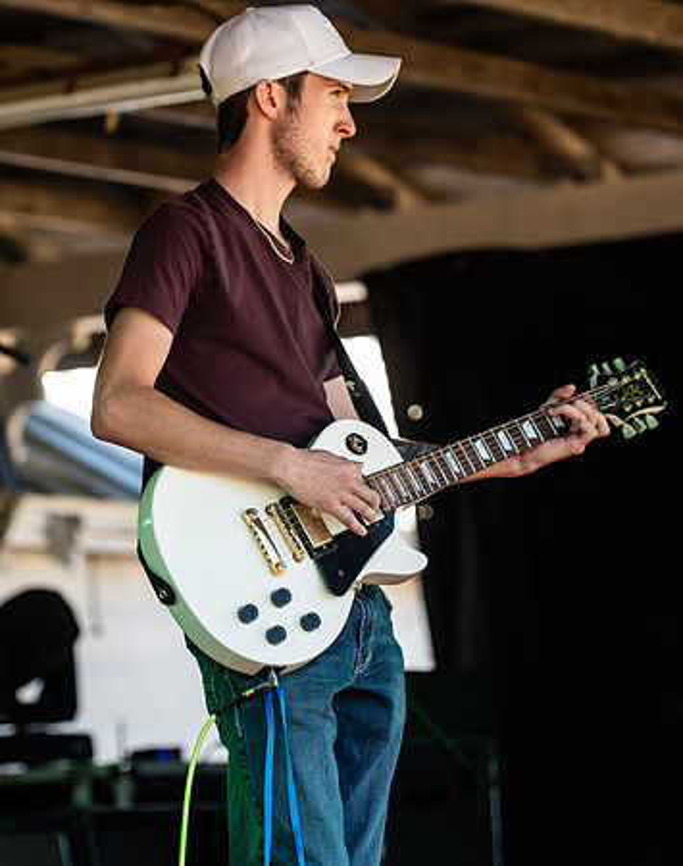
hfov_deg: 8.3
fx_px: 4688
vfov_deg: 10.6
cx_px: 255
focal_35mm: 184
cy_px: 433
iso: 500
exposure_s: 1/1000
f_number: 2.8
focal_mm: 130
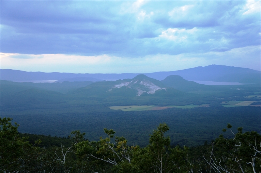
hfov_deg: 49.6
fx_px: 283
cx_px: 130
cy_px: 86
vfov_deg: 34.2
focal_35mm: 39
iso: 640
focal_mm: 26
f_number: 4
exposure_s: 1/160
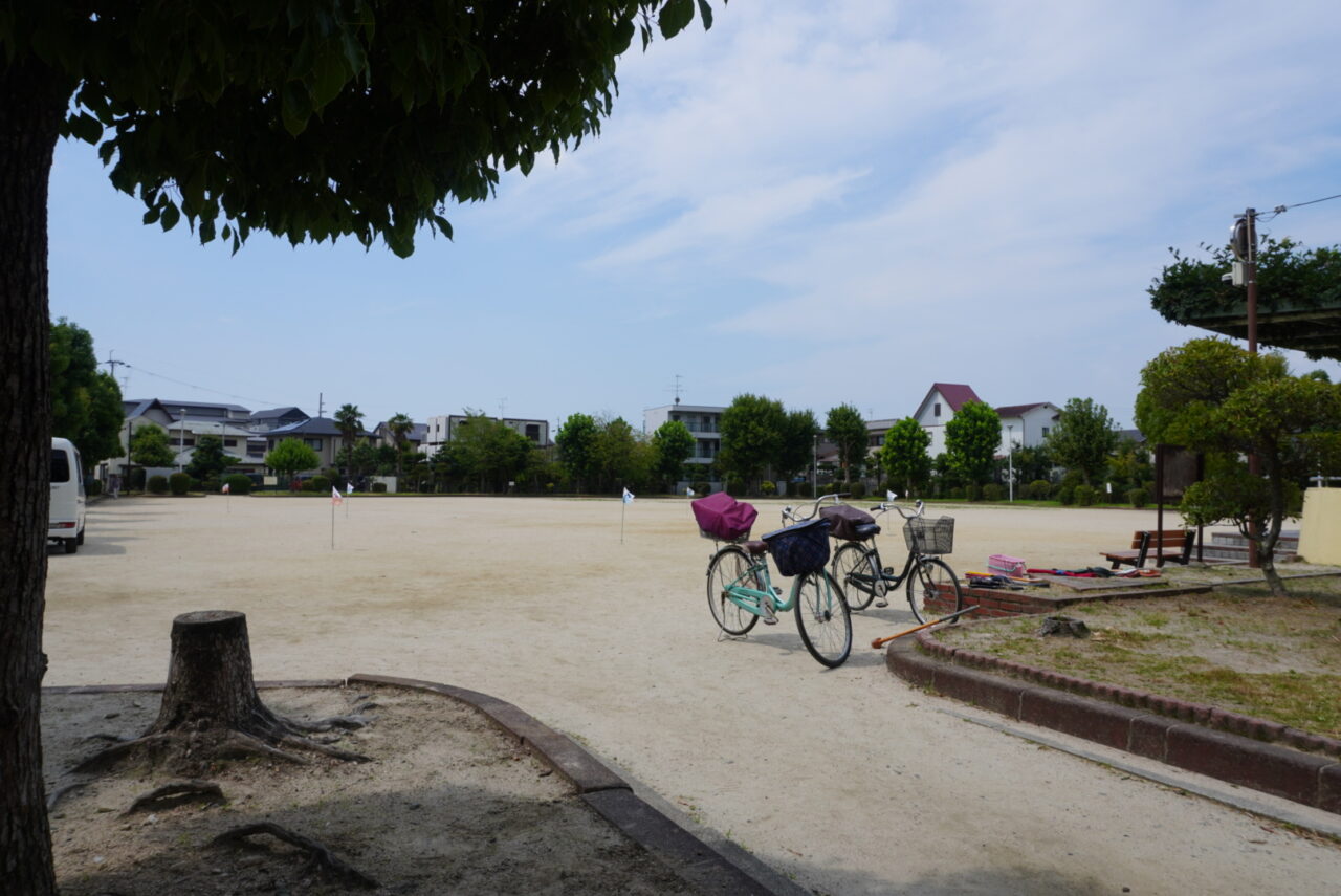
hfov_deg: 73.7
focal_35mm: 24
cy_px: 448
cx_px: 670
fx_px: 894
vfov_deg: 53.2
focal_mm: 16
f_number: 10
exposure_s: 1/250
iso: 100
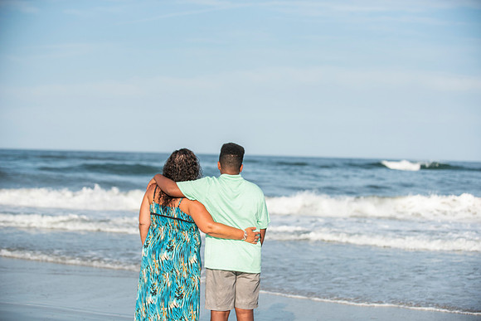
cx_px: 240
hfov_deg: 28.8
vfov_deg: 19.5
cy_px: 160
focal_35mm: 70
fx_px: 935
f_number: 3.5
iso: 250
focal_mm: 70
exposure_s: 1/4000
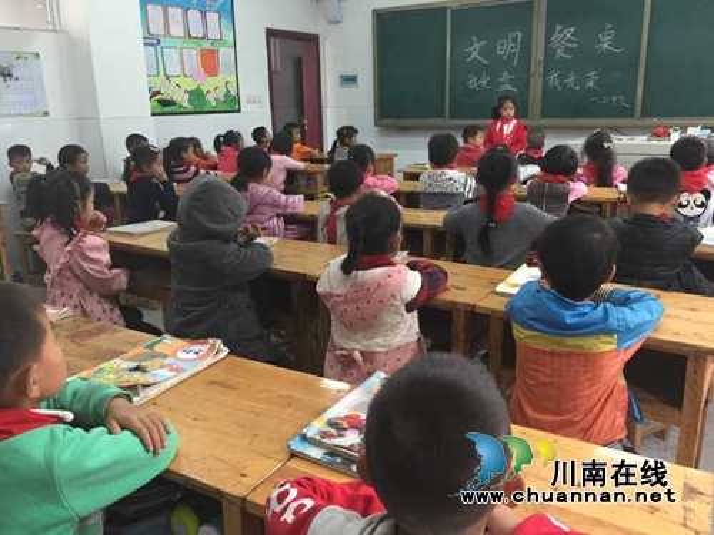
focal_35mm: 29
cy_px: 268
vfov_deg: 48.2
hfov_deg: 61.7
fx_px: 598
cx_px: 357
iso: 200
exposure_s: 1/33
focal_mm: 4.15
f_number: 2.2
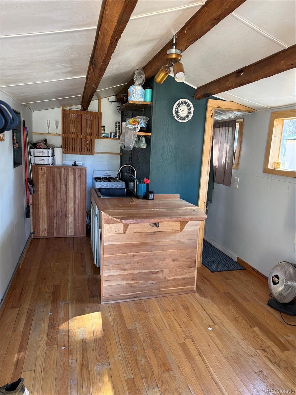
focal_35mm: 24
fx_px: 274
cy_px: 198
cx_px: 148
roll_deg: -2.3
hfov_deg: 56.8
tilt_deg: -9.4
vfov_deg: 71.6
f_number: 1.78
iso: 200
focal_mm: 6.76
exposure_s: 1/75
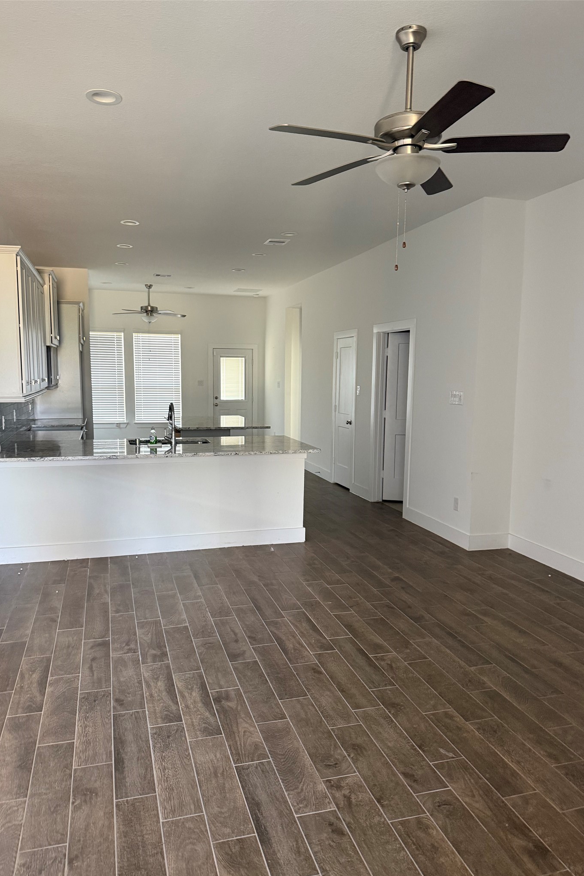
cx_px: 275
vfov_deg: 71.5
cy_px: 438
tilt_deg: -5.7
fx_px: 608
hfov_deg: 51.2
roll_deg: -0.6
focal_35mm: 25
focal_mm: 6.76
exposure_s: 1/60
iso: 400
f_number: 1.78
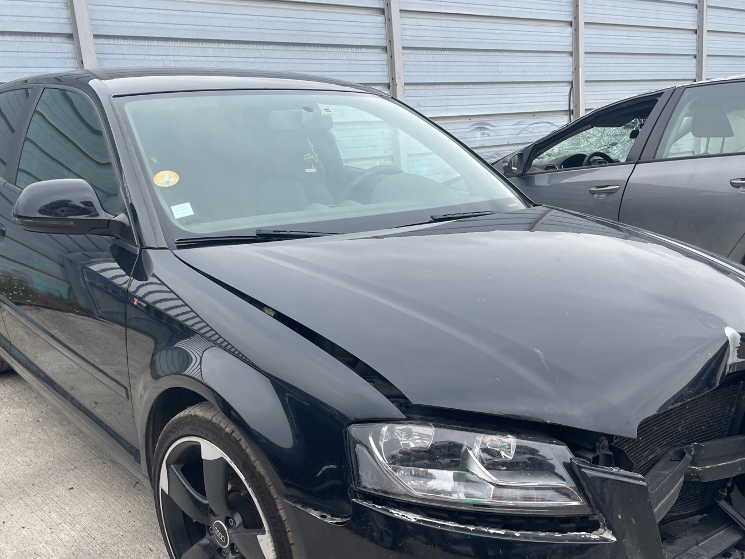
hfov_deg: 51.4
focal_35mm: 36
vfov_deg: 39.4
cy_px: 350
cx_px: 375
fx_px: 775
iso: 32
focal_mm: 4.2
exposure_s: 1/602
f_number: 1.6
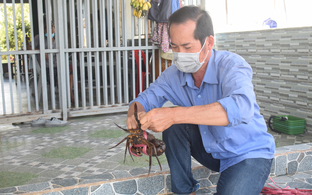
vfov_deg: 28.0
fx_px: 391
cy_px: 98
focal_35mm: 46
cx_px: 156
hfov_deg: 43.5
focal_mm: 30
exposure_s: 1/180
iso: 400
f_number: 6.7
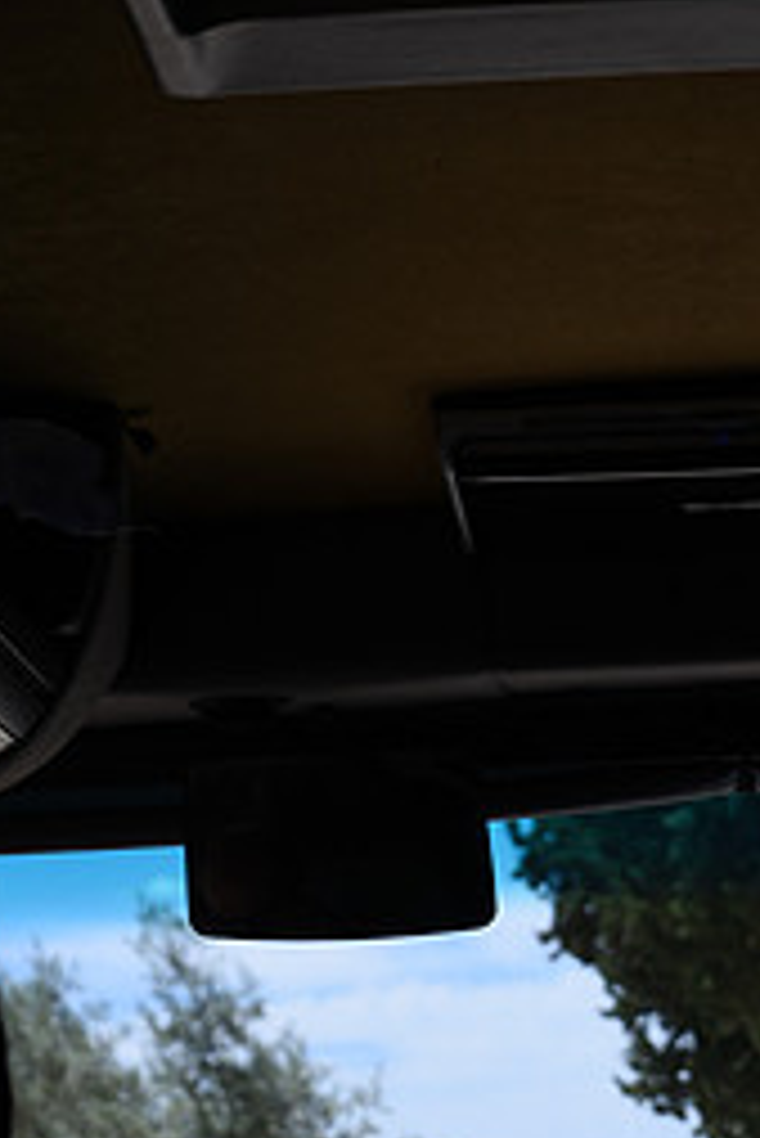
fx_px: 4490
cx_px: 735
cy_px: 1282
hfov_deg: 9.6
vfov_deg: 14.1
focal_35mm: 142
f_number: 7.1
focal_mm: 62
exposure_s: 1/320
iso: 72
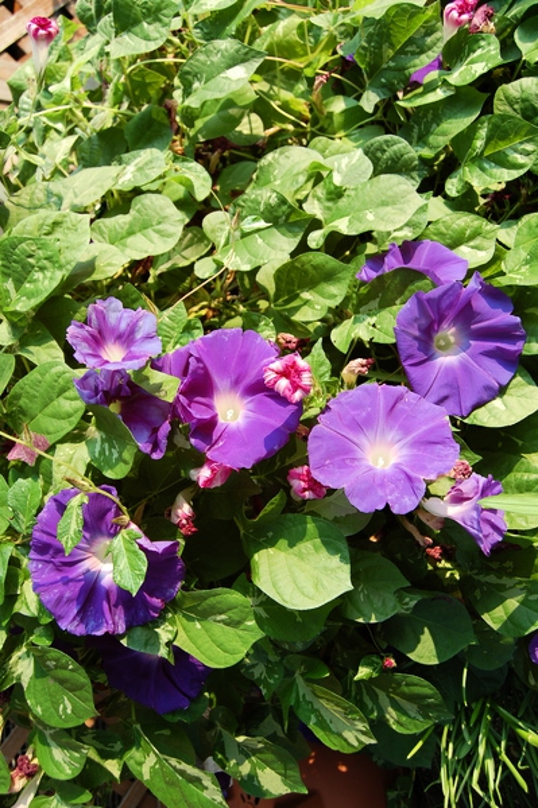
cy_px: 404
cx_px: 269
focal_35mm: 30
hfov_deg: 43.5
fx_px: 674
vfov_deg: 62.0
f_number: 5.6
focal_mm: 20
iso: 200
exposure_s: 1/125
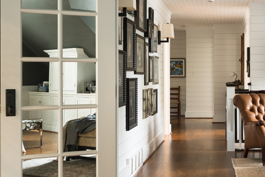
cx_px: 217
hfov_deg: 30.5
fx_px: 471
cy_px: 78
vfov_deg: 21.2
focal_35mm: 64
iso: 250
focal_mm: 30
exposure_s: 1/4
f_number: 7.1
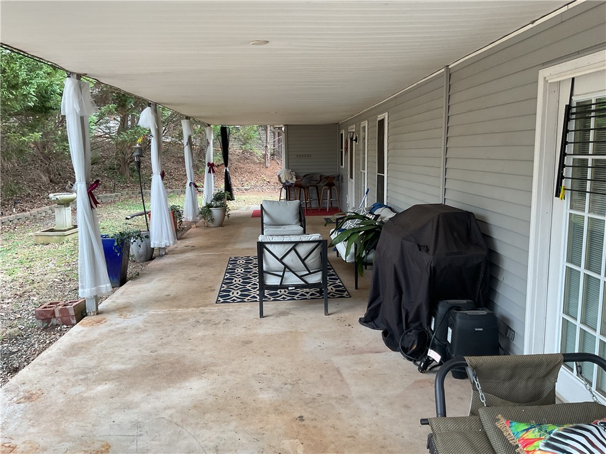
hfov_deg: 61.7
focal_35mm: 29
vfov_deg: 48.2
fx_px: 508
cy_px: 227
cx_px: 303
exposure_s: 1/120
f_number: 1.8
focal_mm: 3
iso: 50
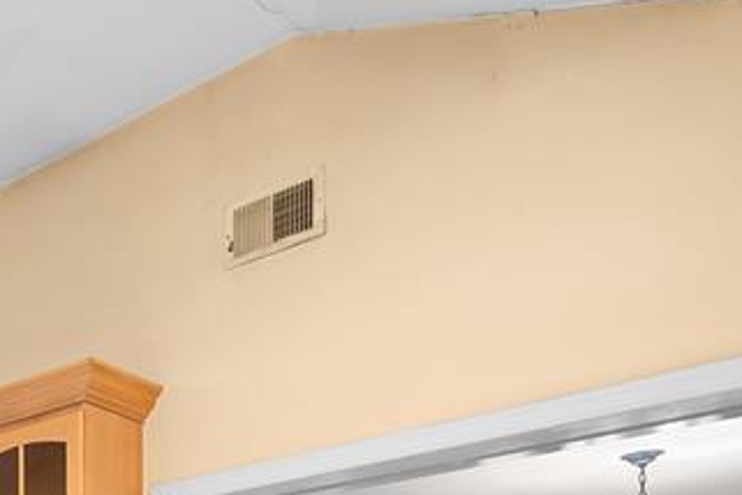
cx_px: -192
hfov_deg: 31.3
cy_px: 745
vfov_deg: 21.9
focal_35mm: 51
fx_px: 1051
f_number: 8
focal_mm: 16
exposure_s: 1.3
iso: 160
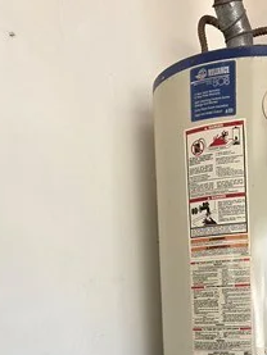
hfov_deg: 30.2
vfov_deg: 35.2
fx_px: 493
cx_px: 167
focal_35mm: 48
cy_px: 369
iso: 64
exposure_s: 1/120
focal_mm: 2.2
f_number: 1.9
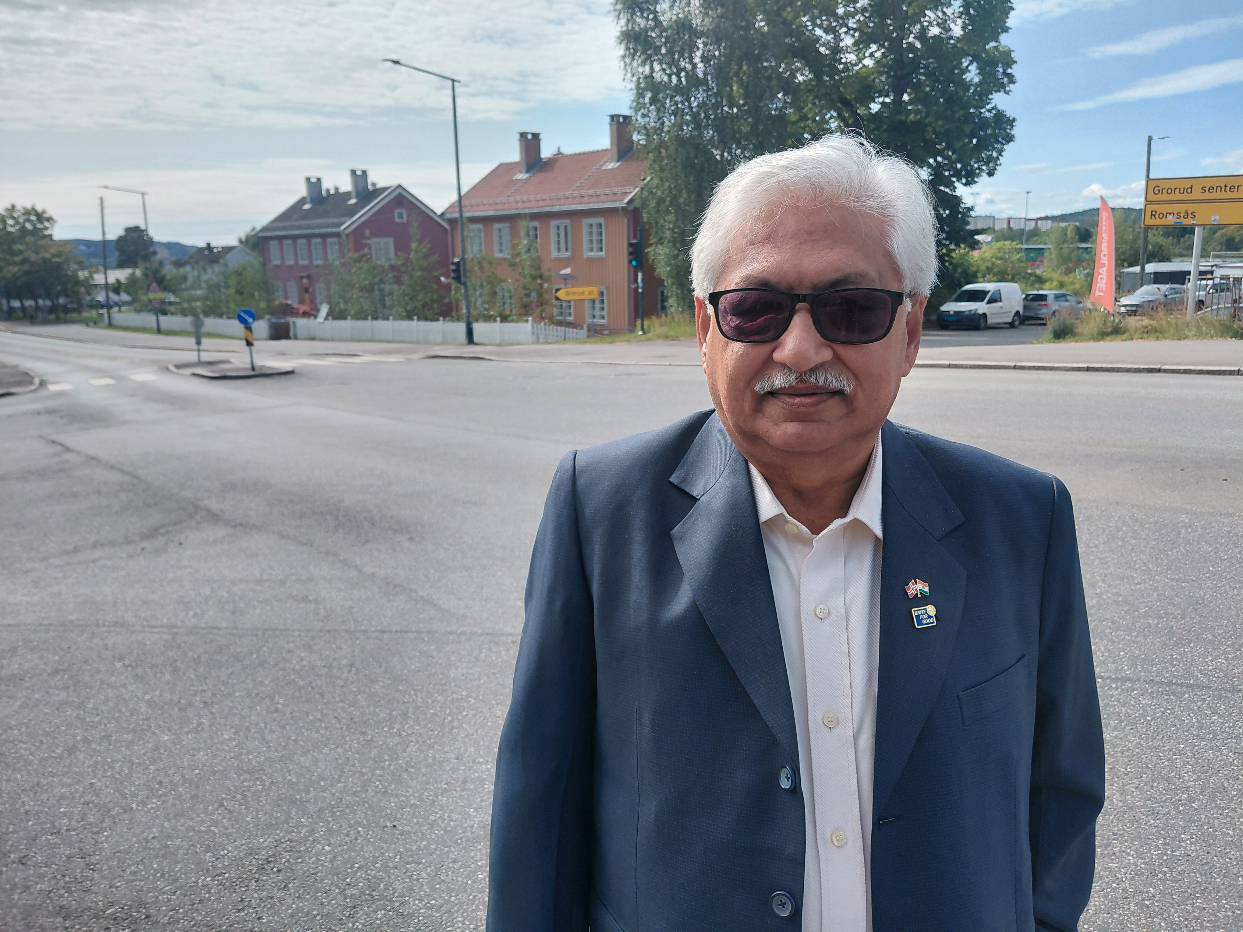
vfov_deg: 54.9
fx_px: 898
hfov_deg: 69.4
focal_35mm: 25
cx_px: 622
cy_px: 466
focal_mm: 4.69
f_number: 1.8
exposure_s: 1/1418
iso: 50
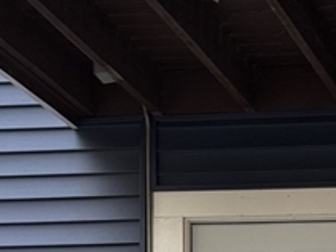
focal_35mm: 175
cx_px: 384
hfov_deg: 11.1
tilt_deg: +3.3
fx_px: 1698
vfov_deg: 8.1
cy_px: 477
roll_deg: -0.4
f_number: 1.78
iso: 64
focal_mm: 6.76
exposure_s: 1/349
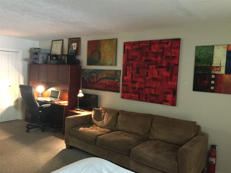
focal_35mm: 29
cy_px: 86
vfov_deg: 48.2
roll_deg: -1.2
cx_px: 116
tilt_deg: -4.6
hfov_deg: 61.7
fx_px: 194
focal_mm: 4.15
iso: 100
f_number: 2.2
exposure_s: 1/4
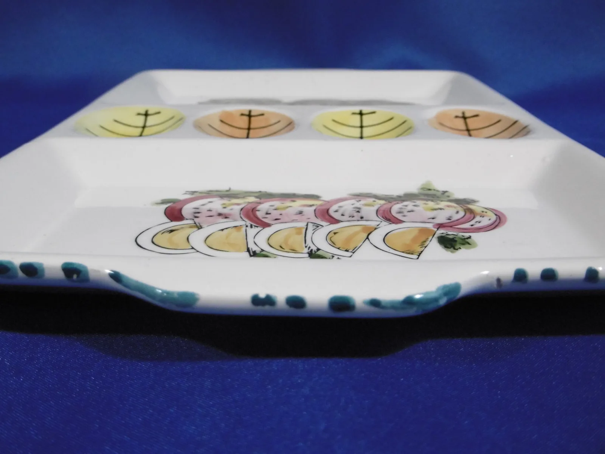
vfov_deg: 37.7
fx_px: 664
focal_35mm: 38
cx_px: 302
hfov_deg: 49.0
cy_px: 227
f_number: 3.7
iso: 400
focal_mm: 6.8
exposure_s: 1/40
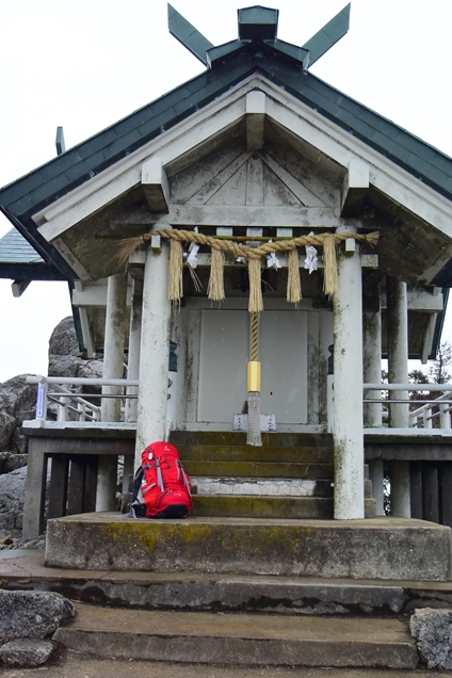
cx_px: 241
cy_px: 346
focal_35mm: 39
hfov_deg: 34.2
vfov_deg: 49.5
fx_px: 734
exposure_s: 1/200
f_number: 5.3
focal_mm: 11.5
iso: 400
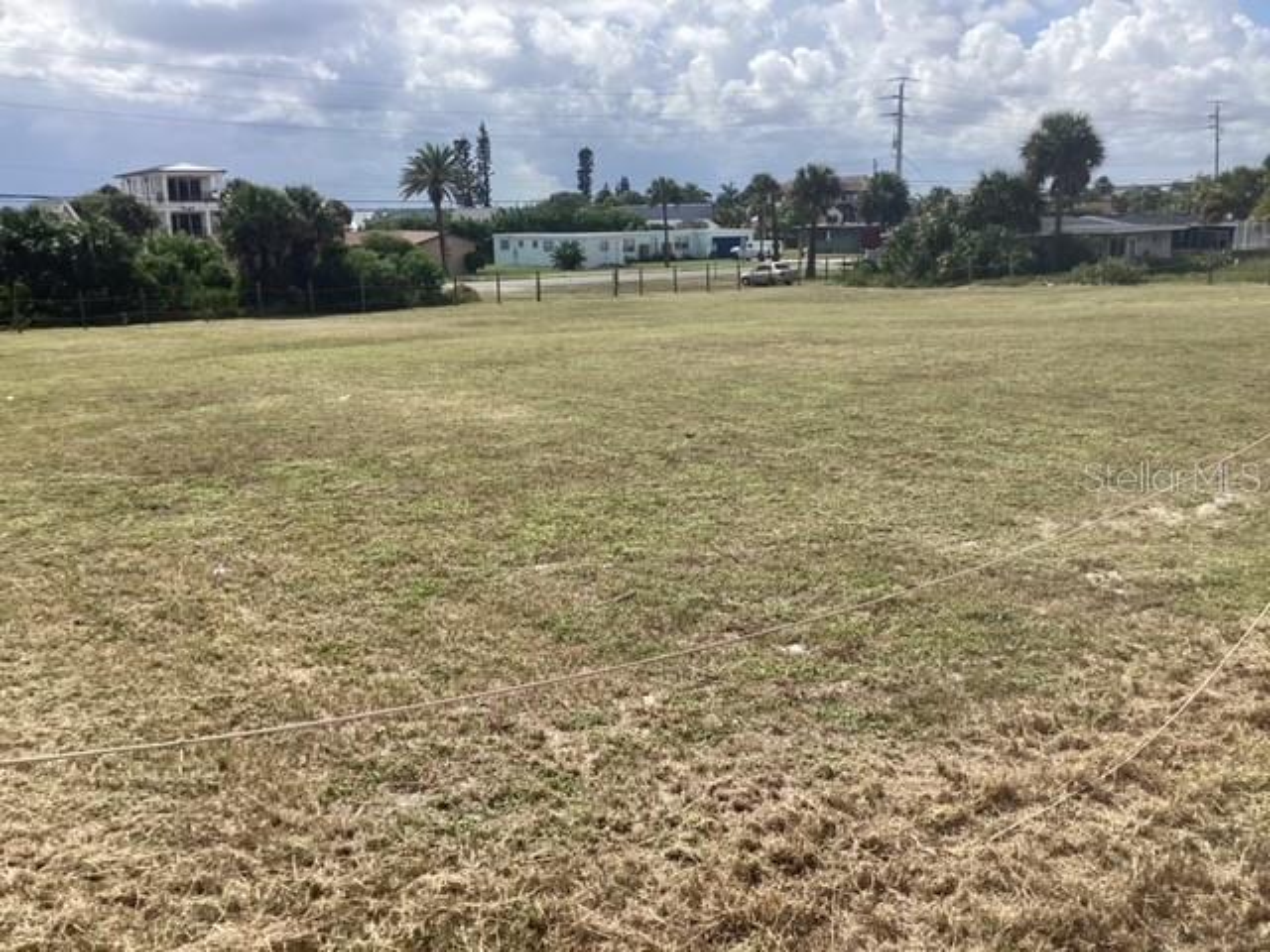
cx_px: 635
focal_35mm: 31
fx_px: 1137
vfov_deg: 45.4
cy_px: 476
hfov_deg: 58.4
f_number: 2.4
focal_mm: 3.3
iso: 25
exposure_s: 1/1456
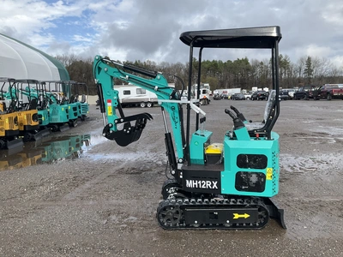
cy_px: 128
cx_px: 172
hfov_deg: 61.7
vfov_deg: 48.2
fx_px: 287
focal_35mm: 29
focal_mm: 3
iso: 25
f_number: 1.8
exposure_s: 1/1250
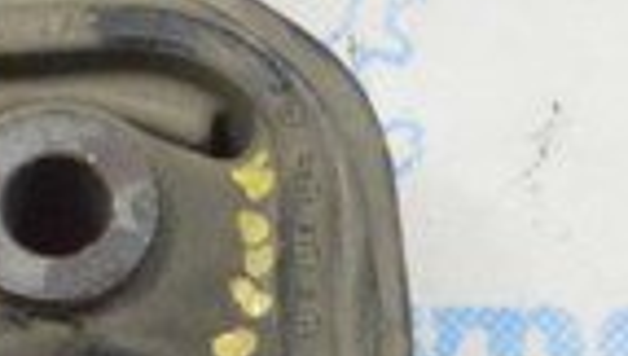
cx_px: 75
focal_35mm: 182
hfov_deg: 11.7
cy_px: -165
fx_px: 3036
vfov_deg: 6.6
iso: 6400
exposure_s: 1/15
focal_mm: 26
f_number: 20
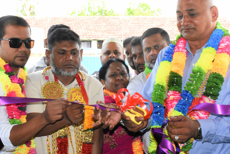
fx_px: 377
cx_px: 114
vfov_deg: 23.0
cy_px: 81
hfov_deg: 33.9
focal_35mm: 59
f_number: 14
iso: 4000
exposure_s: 1/250
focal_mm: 30
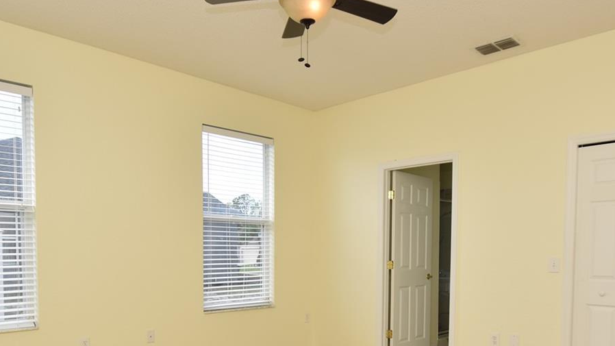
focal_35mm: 28
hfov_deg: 67.9
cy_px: 284
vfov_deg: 39.6
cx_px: 305
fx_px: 457
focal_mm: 10
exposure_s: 1/125
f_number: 5.6
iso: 125
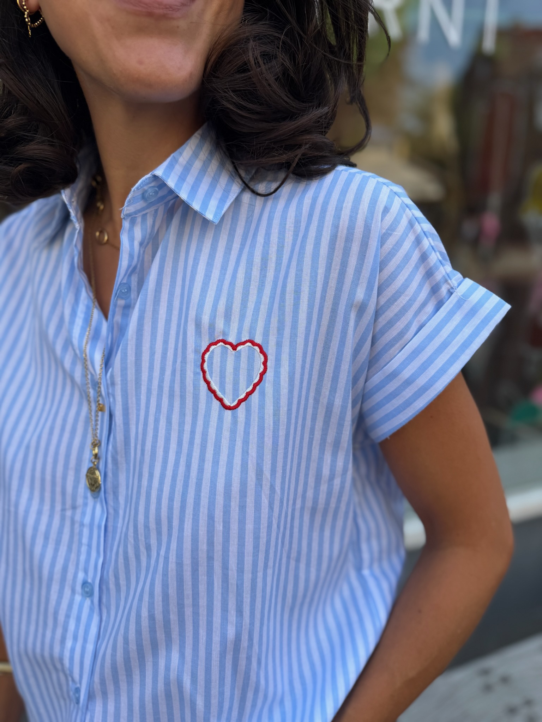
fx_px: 501
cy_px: 361
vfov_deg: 71.6
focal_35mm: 24
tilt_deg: -15.9
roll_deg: +0.6
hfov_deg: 56.8
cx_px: 271
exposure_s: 1/1618
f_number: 1.78
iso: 80
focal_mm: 6.76
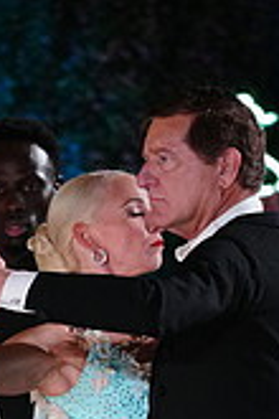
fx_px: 7963
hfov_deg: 2.0
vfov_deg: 3.0
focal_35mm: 685
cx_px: 131
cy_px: 589
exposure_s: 1/400
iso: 2500
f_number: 4
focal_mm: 195
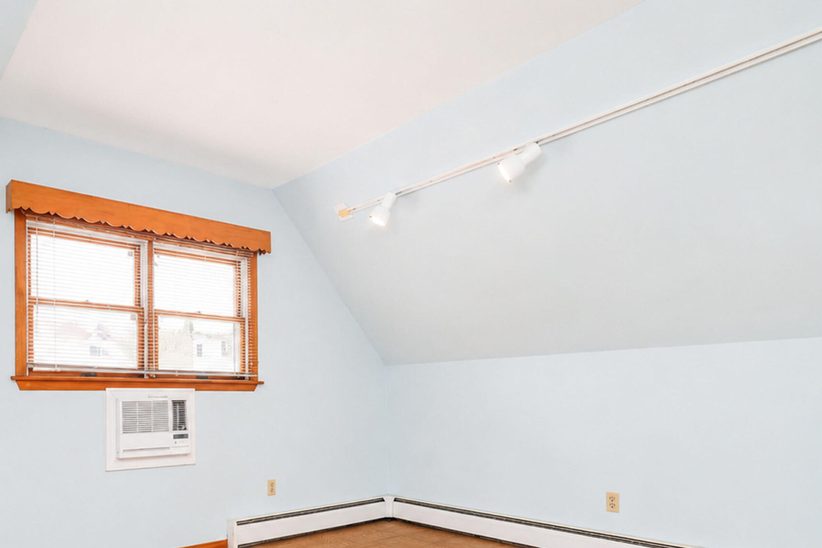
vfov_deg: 51.0
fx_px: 548
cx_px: 229
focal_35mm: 24
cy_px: 407
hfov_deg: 70.0
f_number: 4.5
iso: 64
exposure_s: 1/40
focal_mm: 16
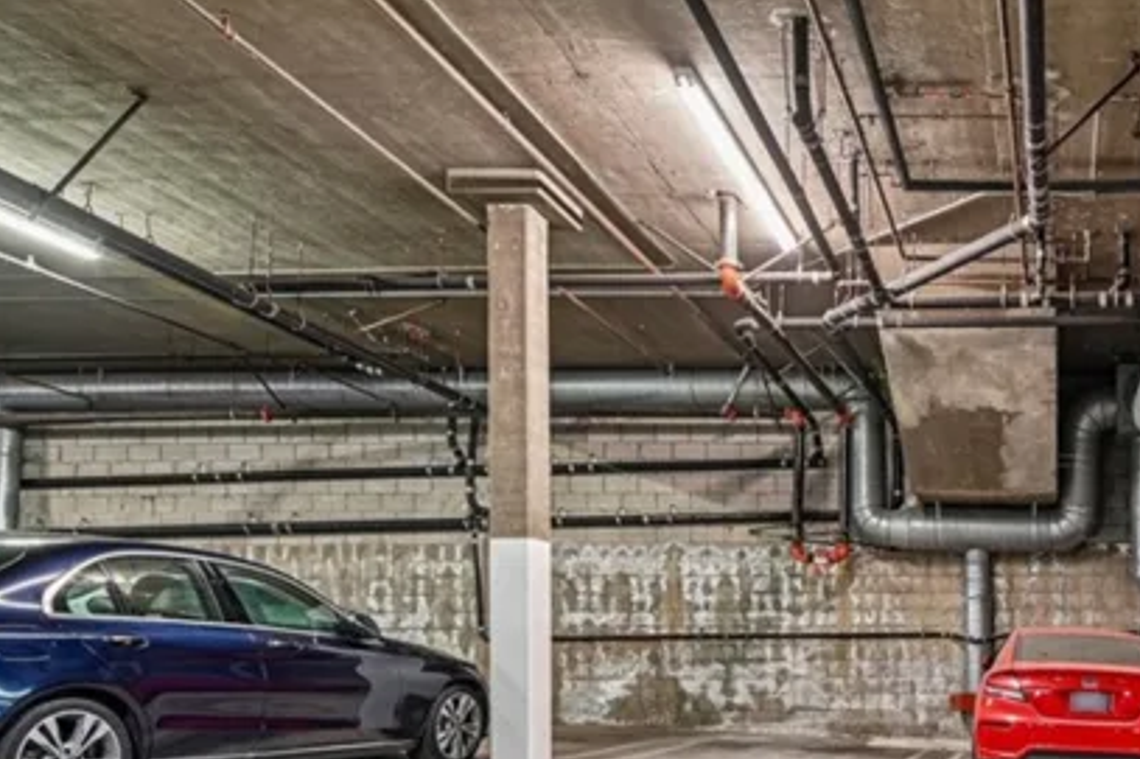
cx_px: 1071
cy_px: 647
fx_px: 981
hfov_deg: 51.5
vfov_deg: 39.9
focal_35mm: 31
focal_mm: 15
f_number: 8
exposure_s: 1.3
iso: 250
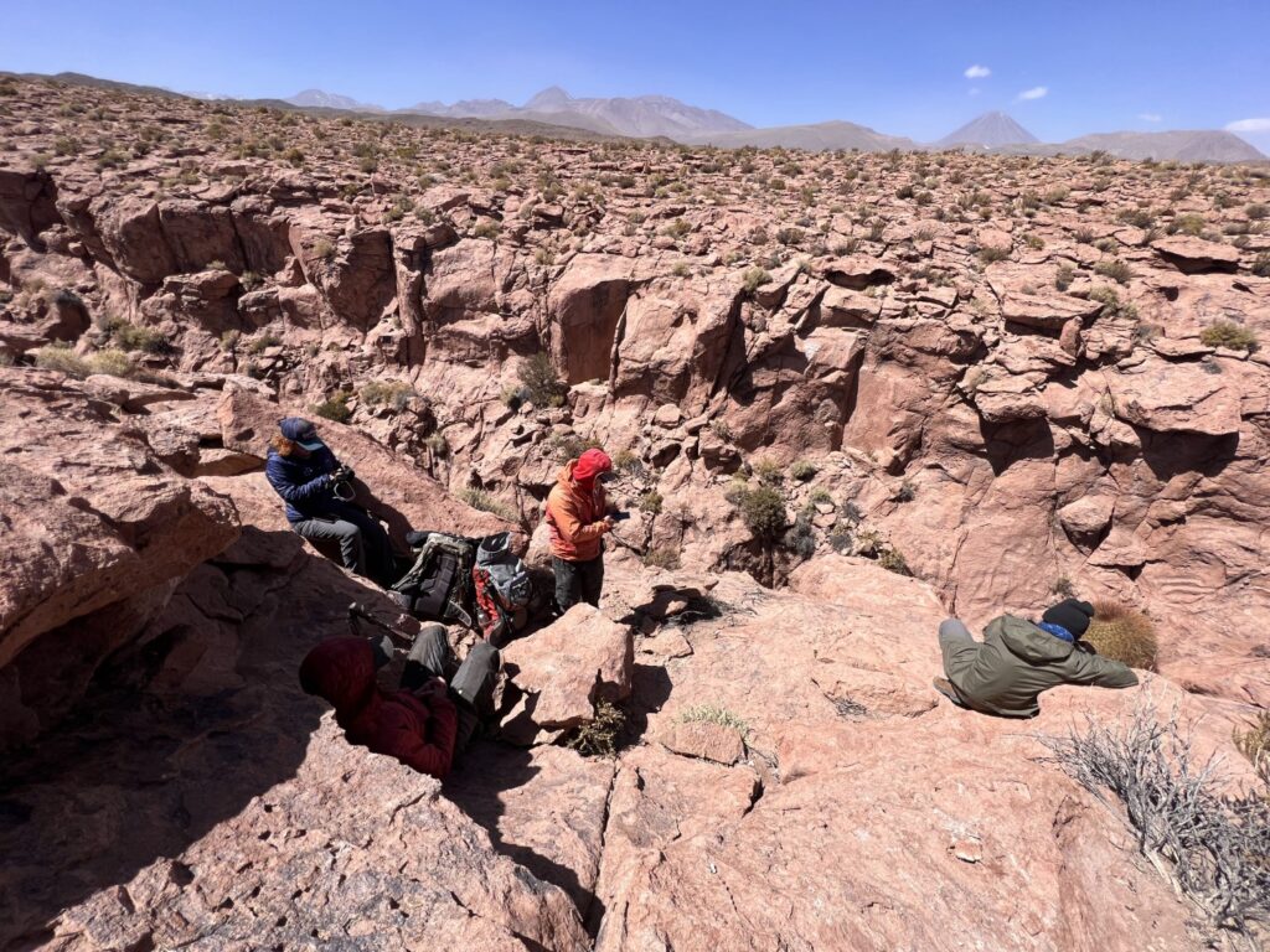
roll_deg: -1.3
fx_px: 477
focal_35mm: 13
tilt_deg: -28.6
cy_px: 476
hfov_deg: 106.2
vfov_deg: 89.9
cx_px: 635
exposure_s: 1/1623
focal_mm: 1.57
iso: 32
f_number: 1.8
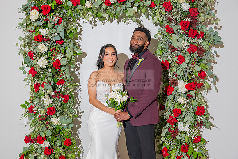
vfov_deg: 27.4
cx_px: 116
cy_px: 79
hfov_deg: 40.1
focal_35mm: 49
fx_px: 326
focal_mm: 47
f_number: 4
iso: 800
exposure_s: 1/200
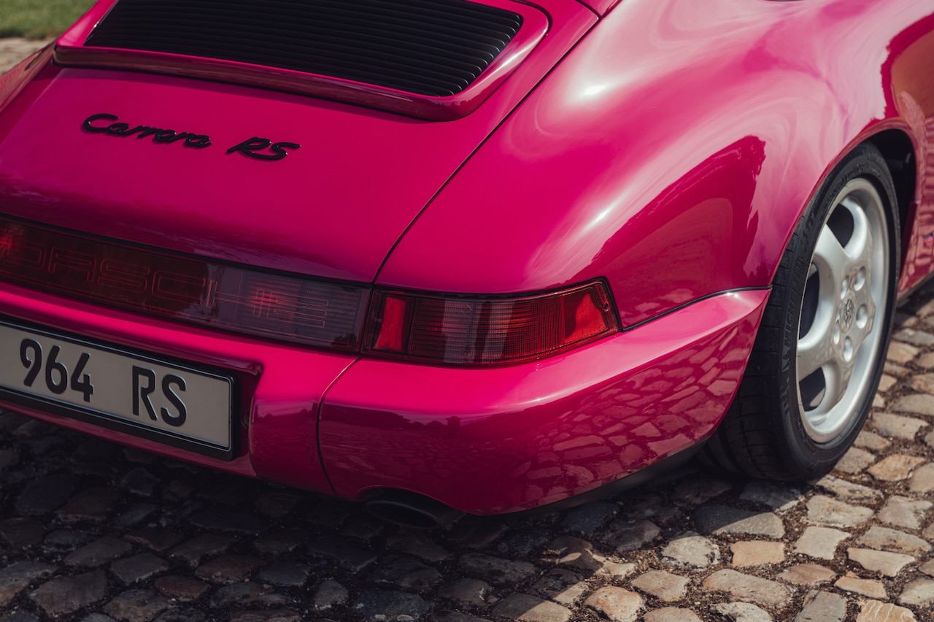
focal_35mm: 70
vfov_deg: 19.4
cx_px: 467
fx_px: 1815
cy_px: 311
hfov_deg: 28.9
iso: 100
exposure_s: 1/200
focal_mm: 70
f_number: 5.6
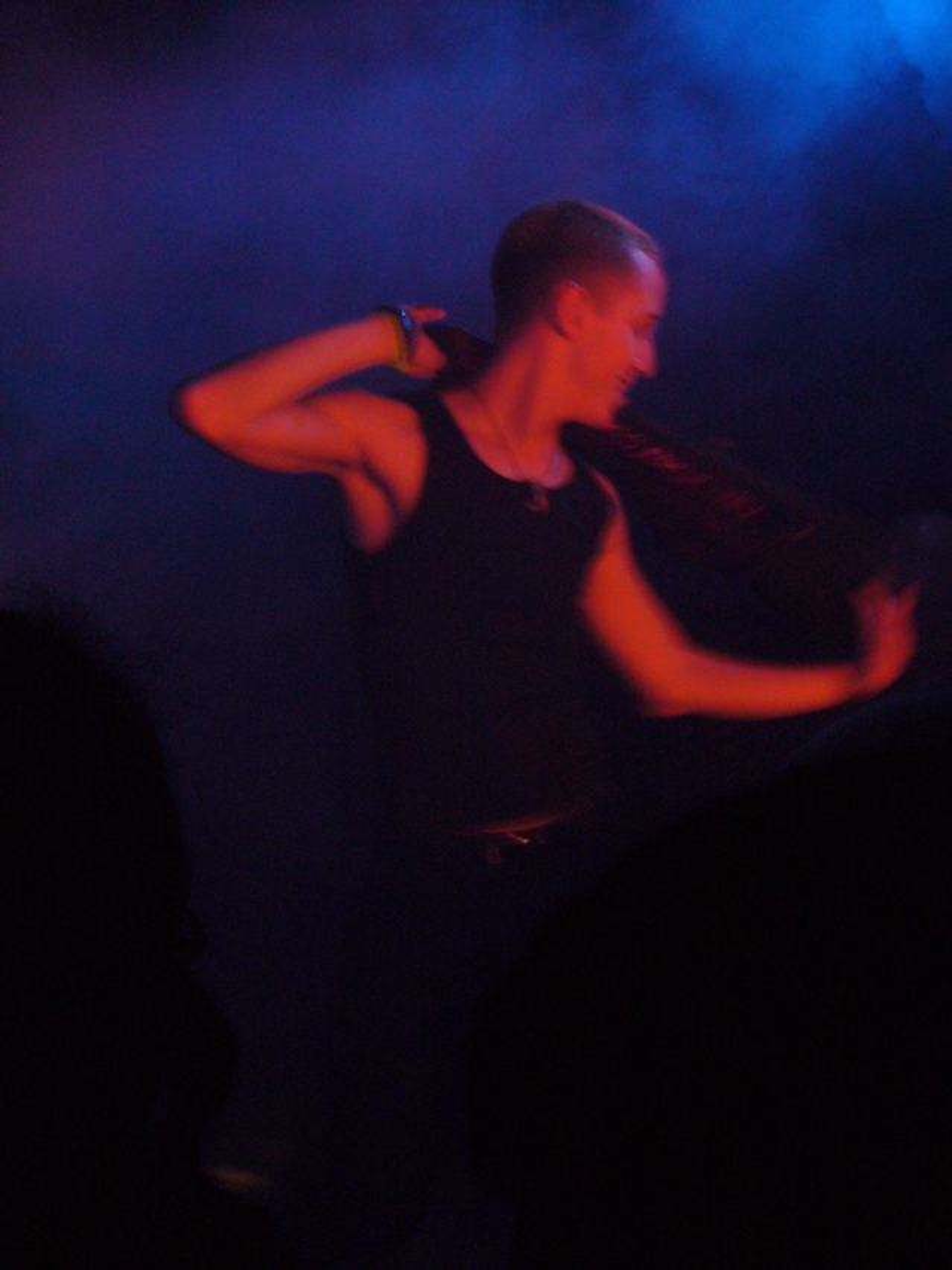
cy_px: 635
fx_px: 3853
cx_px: 476
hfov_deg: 14.1
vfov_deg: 18.7
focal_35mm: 105
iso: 200
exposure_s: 1/8
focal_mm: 17.4
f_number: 5
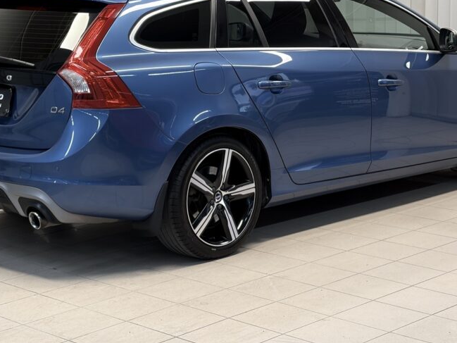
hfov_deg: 23.8
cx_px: 232
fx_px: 1083
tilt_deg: -6.9
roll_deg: +0.9
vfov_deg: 17.9
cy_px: 84
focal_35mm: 82
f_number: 1.6
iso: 64
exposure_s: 1/50
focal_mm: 5.96
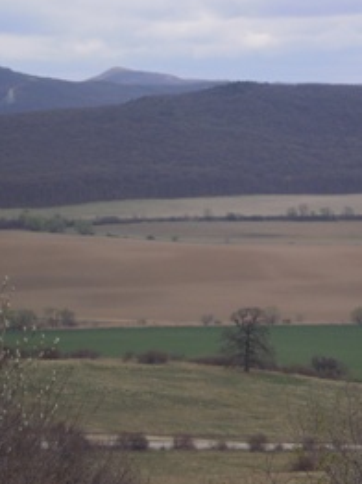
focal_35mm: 163
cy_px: 205
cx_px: 273
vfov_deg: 12.1
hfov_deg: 9.1
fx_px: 2276
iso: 100
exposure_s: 1/320
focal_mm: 14.3
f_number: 5.1
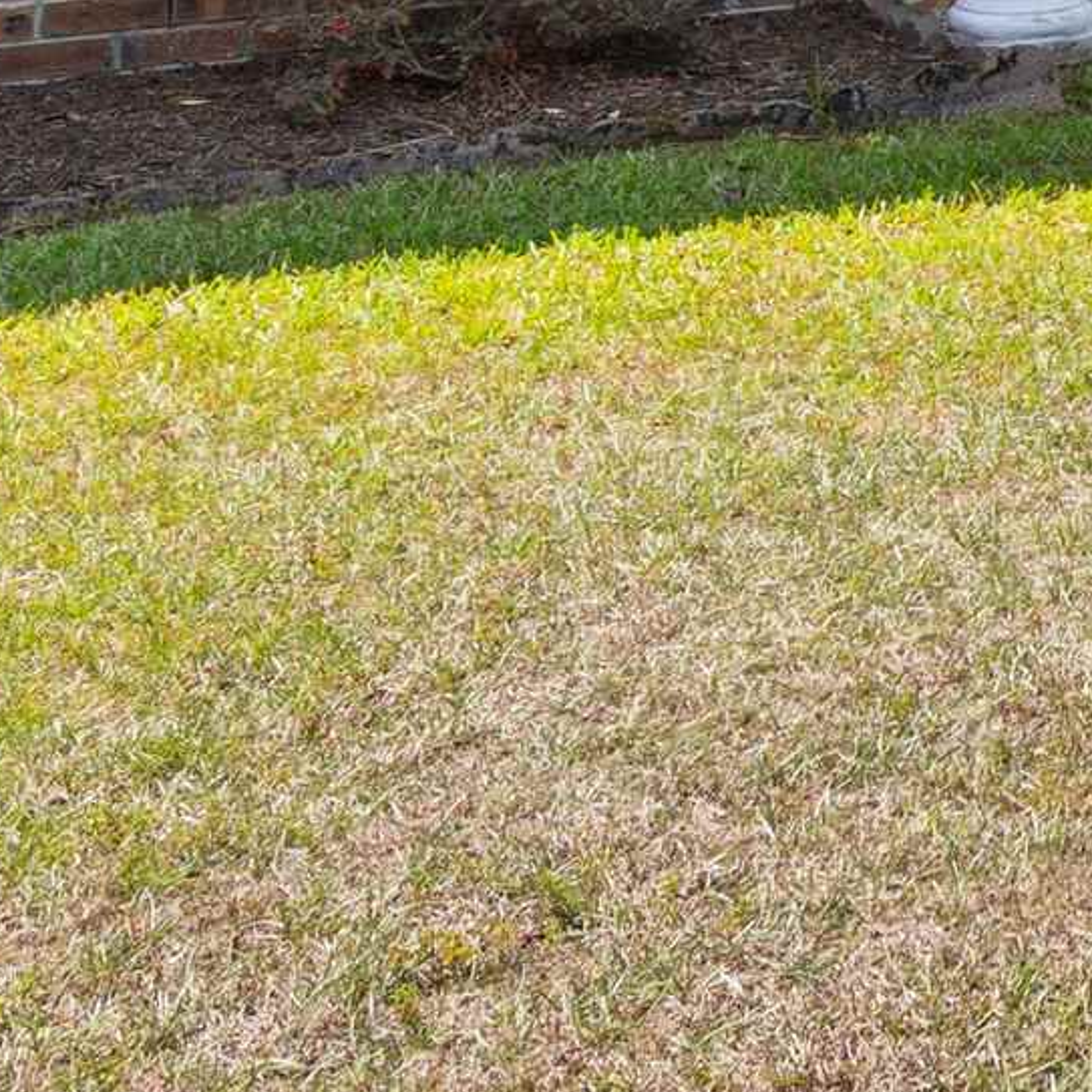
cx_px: 2094
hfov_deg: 14.6
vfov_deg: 15.3
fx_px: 3605
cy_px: -742
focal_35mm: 101
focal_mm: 14
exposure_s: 1/160
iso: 100
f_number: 6.3
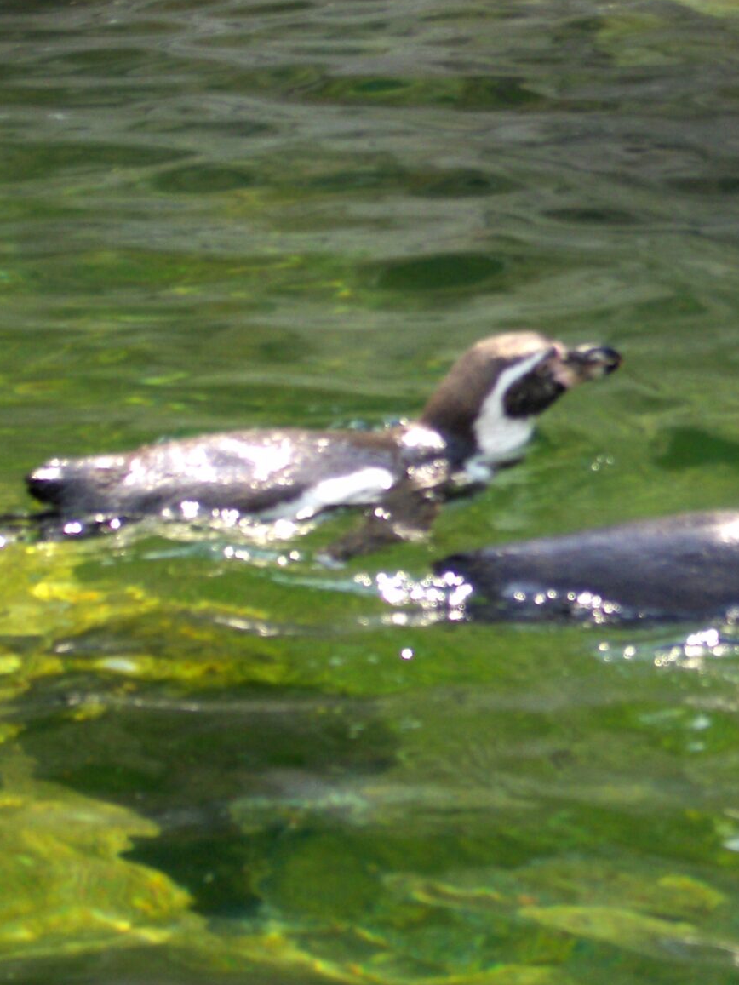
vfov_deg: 10.6
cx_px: 540
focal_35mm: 186
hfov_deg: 8.0
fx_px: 5293
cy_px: 512
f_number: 5
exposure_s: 1/322
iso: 190
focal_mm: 22.5
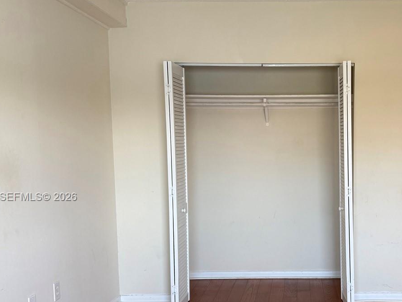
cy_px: 197
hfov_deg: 42.6
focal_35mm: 43
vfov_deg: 33.4
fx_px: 499
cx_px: 297
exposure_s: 1/121
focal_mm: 6.76
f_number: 1.78
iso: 160
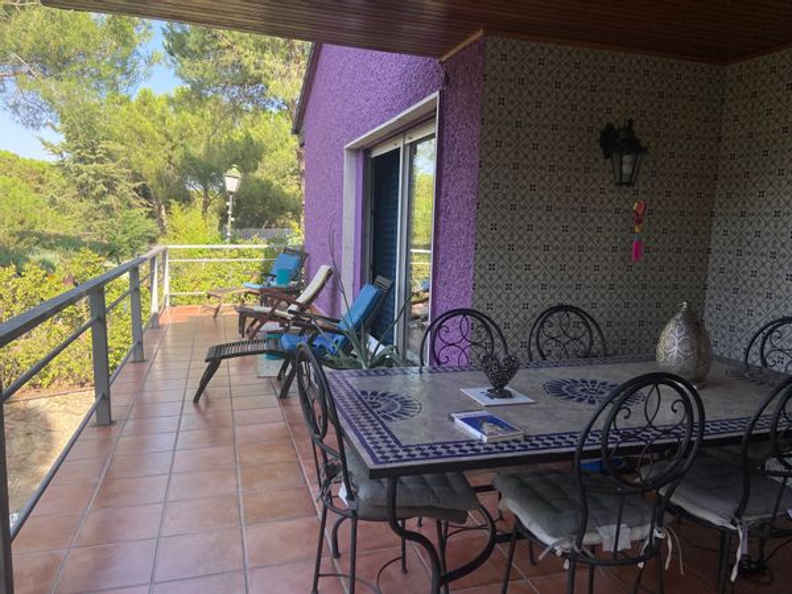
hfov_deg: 67.3
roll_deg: -1.3
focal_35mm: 26
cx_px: 396
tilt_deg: -8.0
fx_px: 595
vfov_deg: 53.1
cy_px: 297
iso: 32
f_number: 1.8
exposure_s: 1/852
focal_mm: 4.25
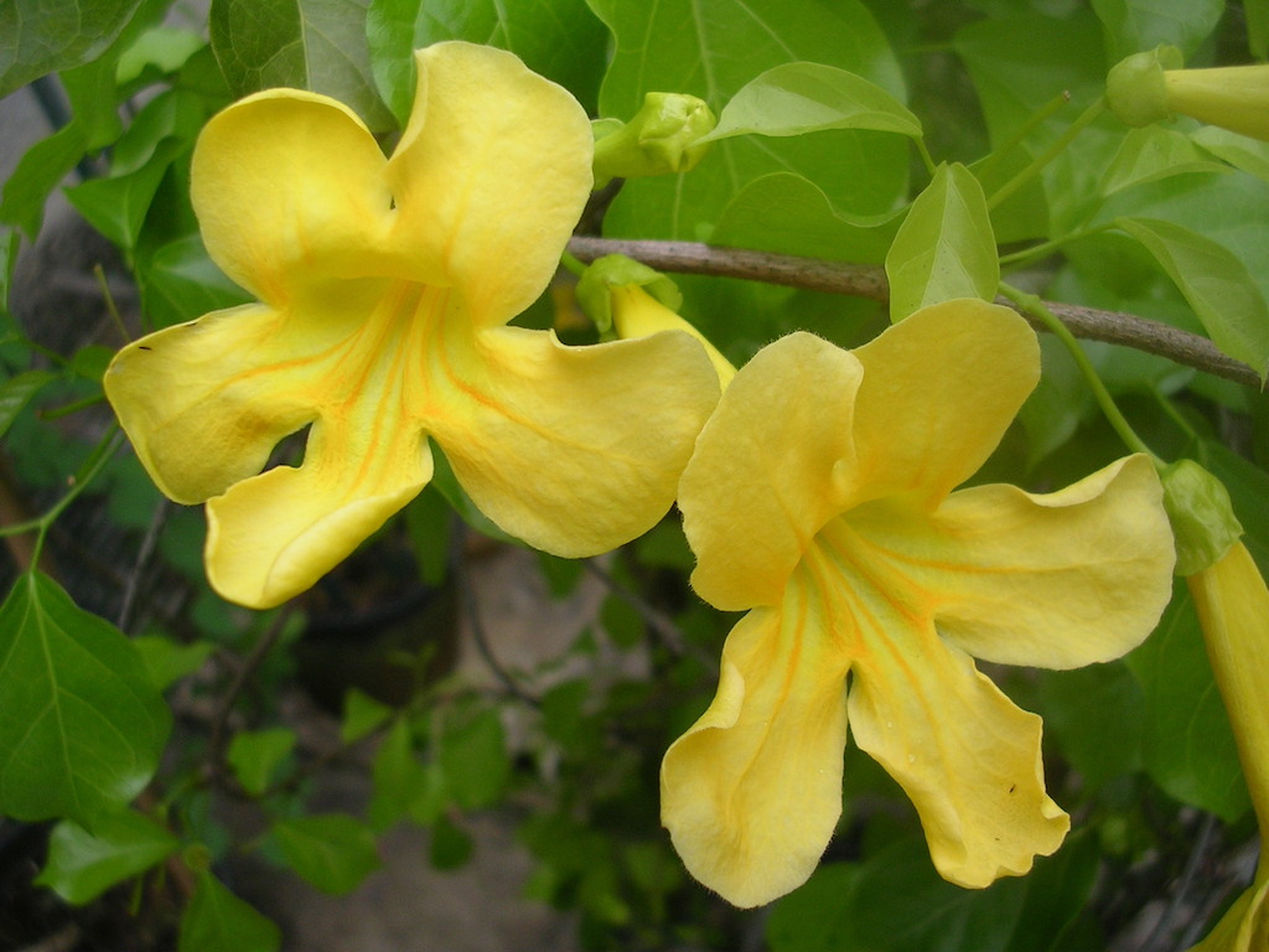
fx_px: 1393
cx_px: 634
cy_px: 476
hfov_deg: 49.0
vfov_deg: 37.7
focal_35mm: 38
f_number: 2.8
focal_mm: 5.8
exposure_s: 1/275
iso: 50
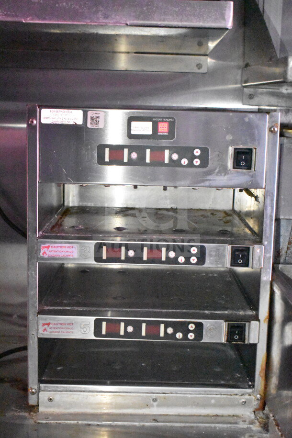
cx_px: 146
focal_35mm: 54
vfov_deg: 36.9
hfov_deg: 25.1
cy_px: 219
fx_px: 657
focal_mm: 36
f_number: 4.8
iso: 25600
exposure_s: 1/60
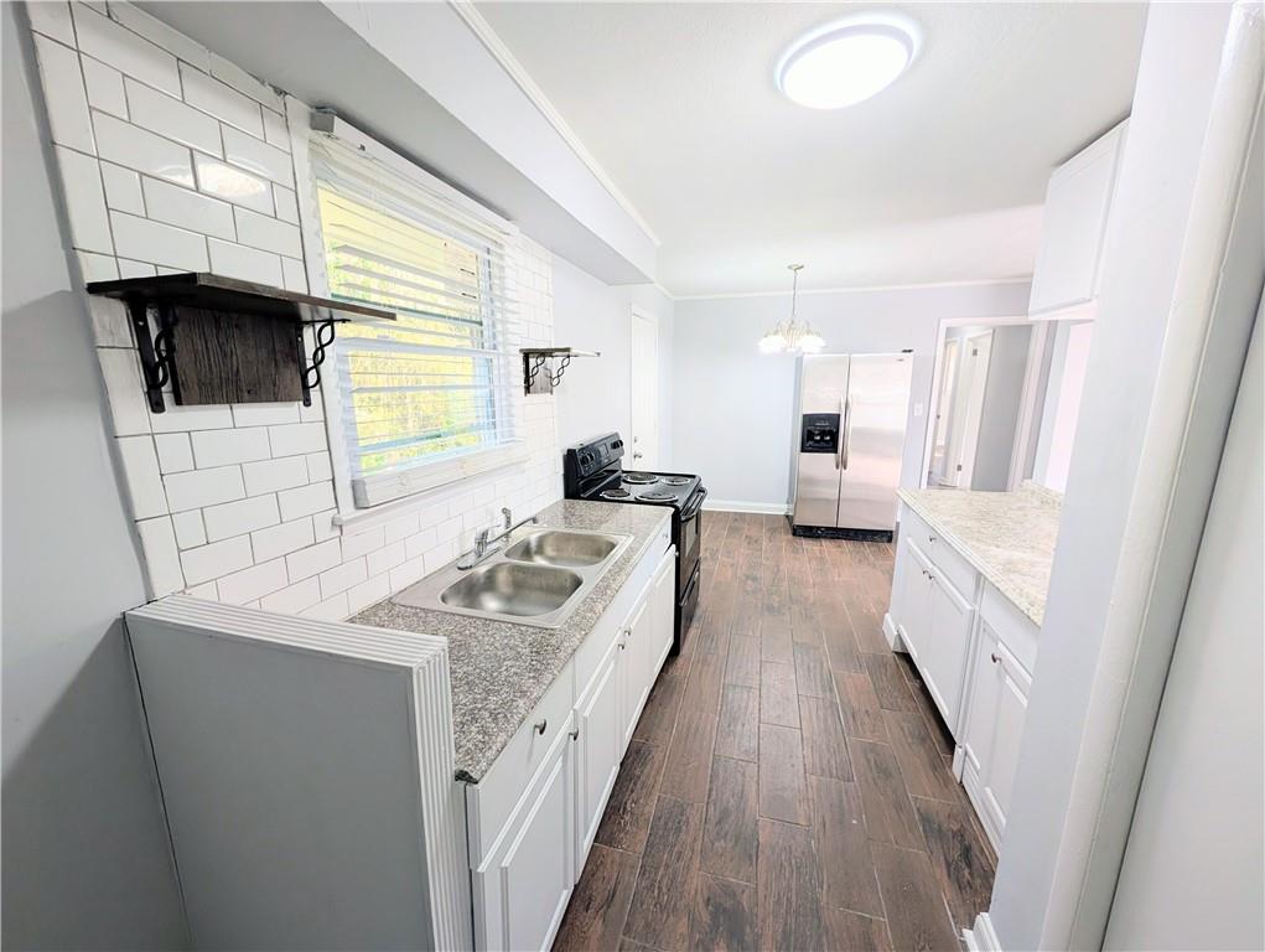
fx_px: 439
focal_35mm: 12
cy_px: 476
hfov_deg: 110.5
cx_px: 632
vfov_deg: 94.6
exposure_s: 1/60
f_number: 1.7
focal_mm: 2.02
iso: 57
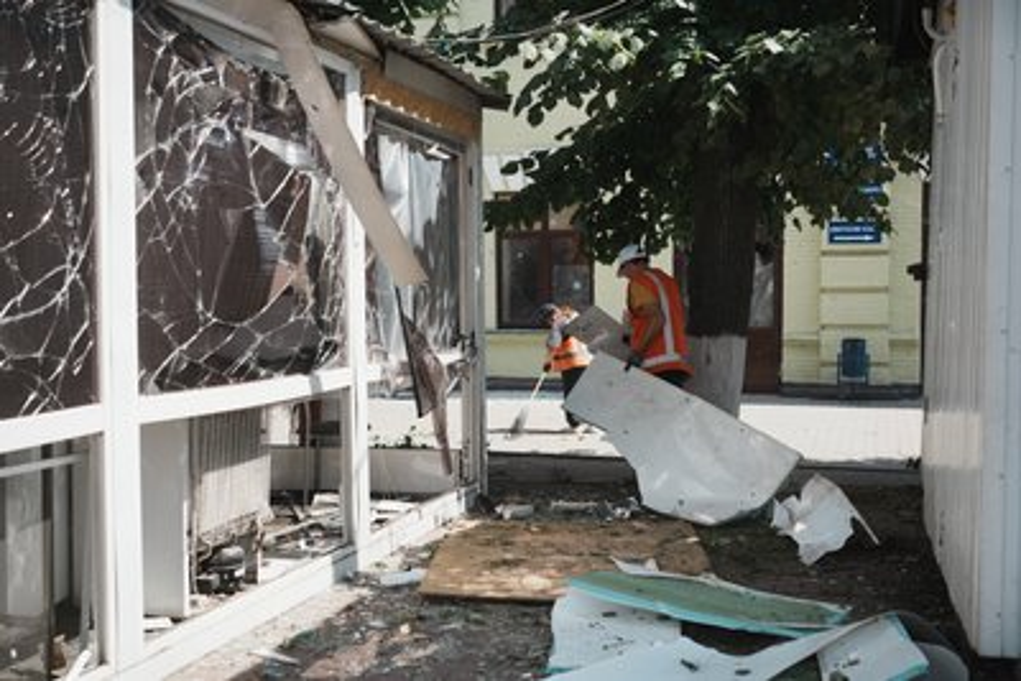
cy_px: 340
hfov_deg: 47.4
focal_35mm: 41
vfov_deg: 32.7
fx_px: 1163
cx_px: 510
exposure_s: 1/1250
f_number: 3.5
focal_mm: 41
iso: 100
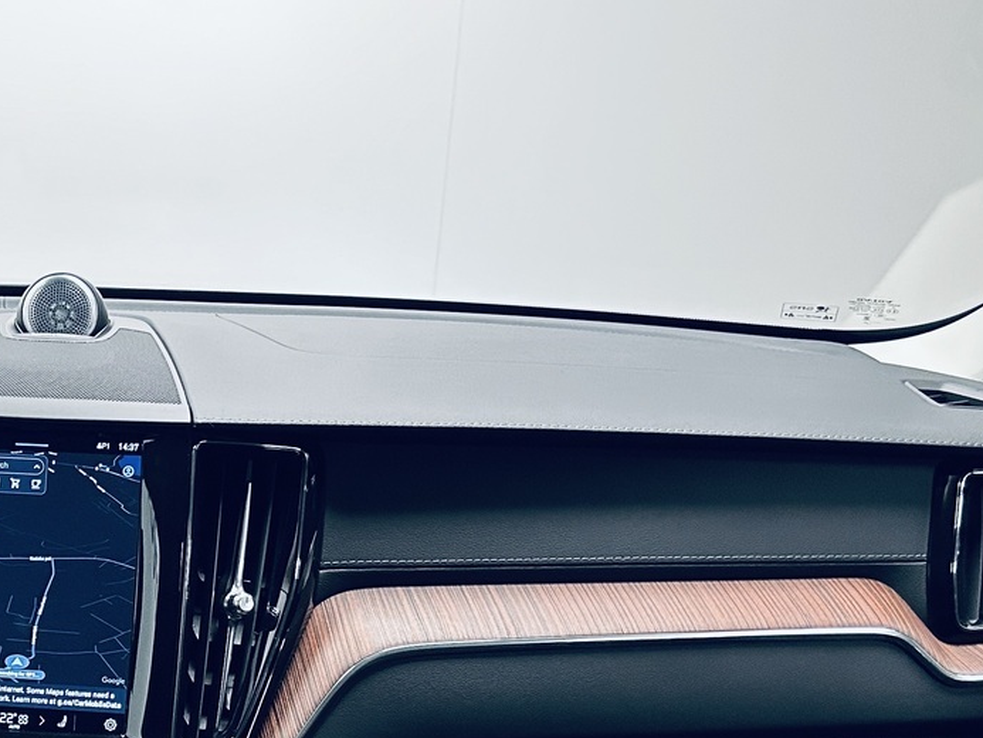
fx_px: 1704
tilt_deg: -18.6
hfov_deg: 30.0
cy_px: 644
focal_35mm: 60
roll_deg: -0.3
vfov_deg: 23.8
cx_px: 3
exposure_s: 1/58
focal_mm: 5.7
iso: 250
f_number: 1.5
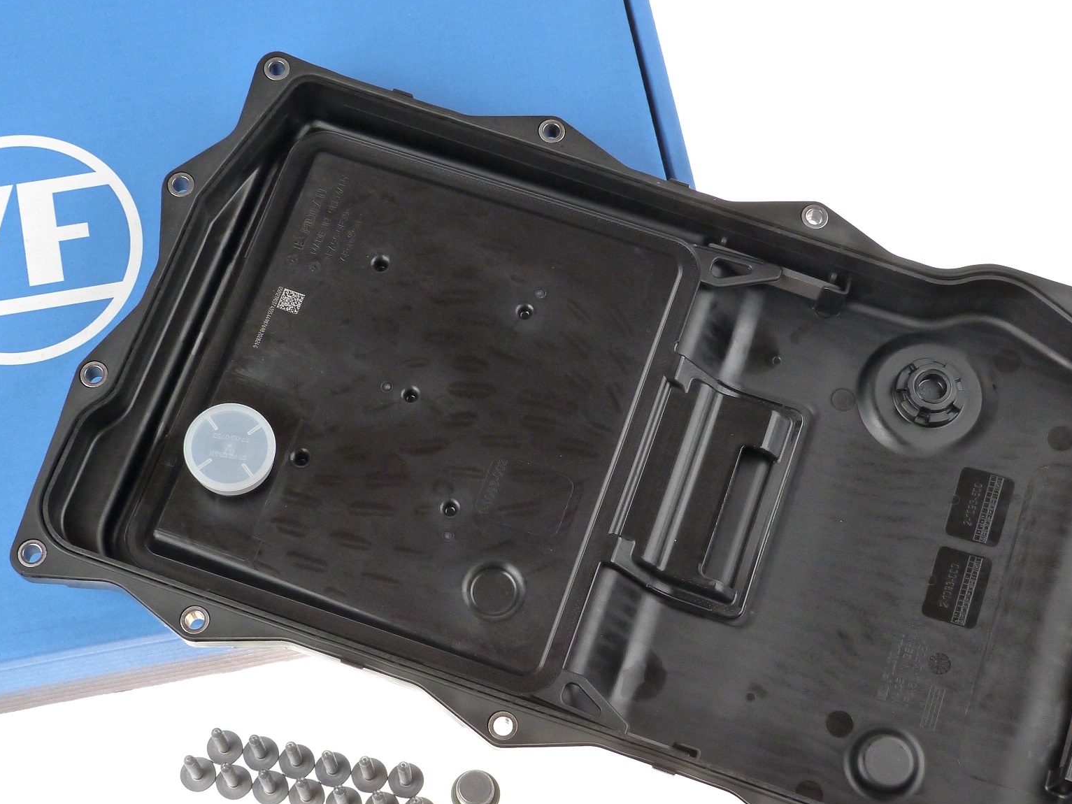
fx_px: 1858
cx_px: 550
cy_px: 475
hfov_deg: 32.2
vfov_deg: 24.4
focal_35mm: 60
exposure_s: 1/60
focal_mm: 8.3
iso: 250
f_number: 3.2
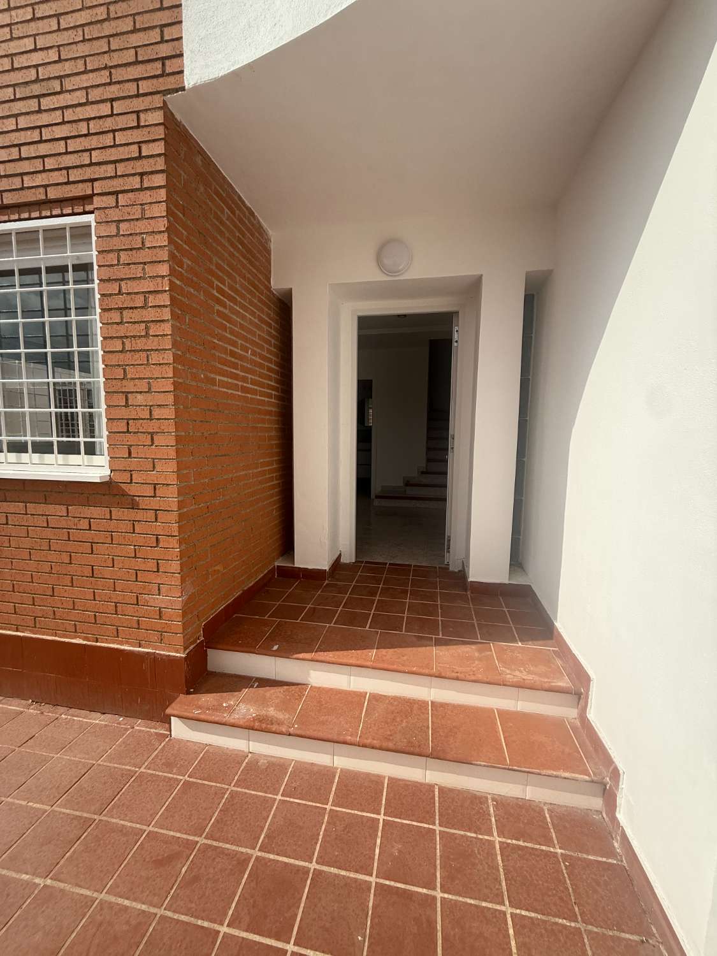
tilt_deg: -7.9
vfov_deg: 102.1
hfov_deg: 85.7
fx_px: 387
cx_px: 358
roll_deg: -0.3
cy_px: 478
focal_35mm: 14
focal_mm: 2.22
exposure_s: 1/2506
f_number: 2.2
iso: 50
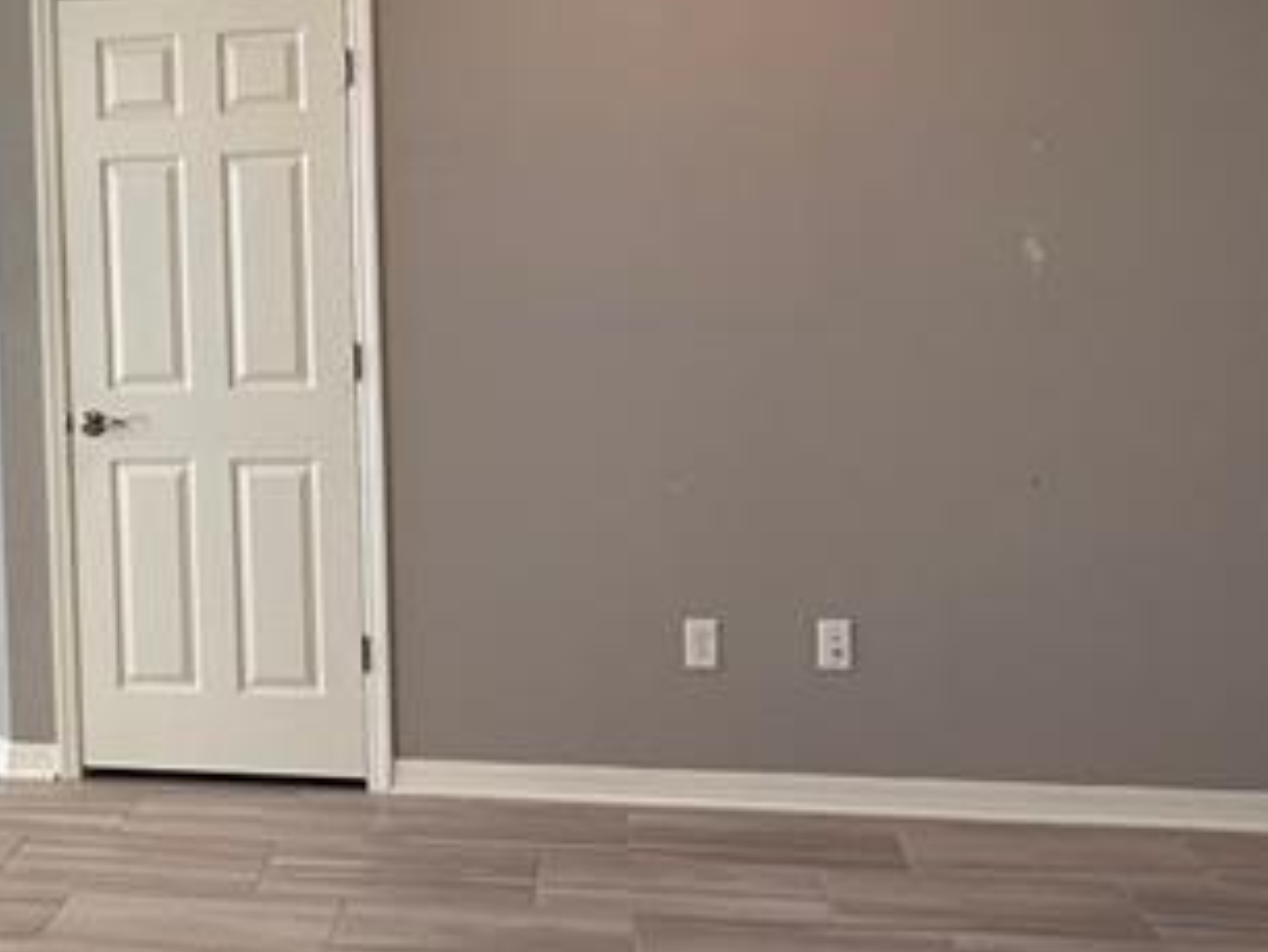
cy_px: 266
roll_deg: +2.0
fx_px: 1722
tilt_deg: -1.8
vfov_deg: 30.5
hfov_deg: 38.7
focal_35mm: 47
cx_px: 229
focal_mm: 2.22
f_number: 2.2
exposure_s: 1/120
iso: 200
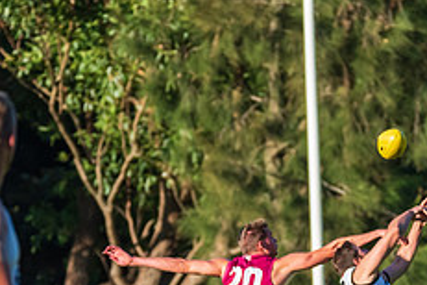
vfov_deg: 2.1
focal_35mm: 661
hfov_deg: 3.1
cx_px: 336
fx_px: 7840
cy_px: 342
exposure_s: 1/2500
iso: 1000
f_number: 6.3
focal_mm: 250
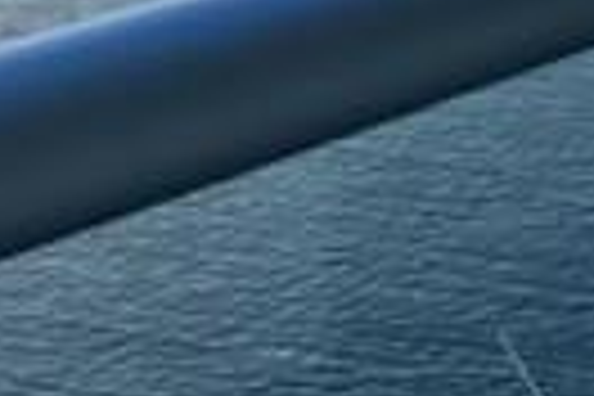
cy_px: -513
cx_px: 1134
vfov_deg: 9.5
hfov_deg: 13.7
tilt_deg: -4.4
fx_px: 2161
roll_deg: +1.5
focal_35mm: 131
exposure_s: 1/5882
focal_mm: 5.7
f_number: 1.5
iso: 50
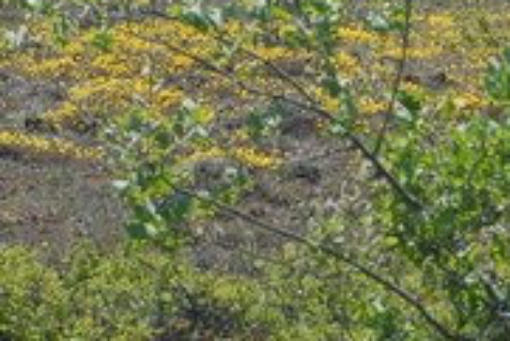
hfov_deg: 2.9
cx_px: 1127
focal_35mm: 716
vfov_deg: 1.9
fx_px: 10151
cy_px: 7
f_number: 8
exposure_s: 1/250
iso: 100
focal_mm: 90
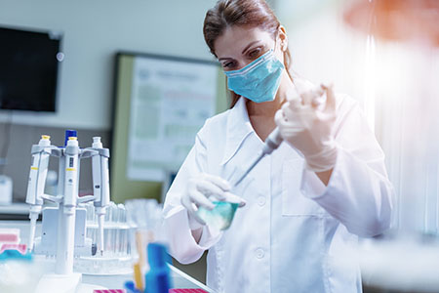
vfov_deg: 27.0
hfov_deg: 39.6
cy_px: 146
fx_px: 610
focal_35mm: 50
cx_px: 220
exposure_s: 1/400
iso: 200
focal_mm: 50
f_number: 2.2
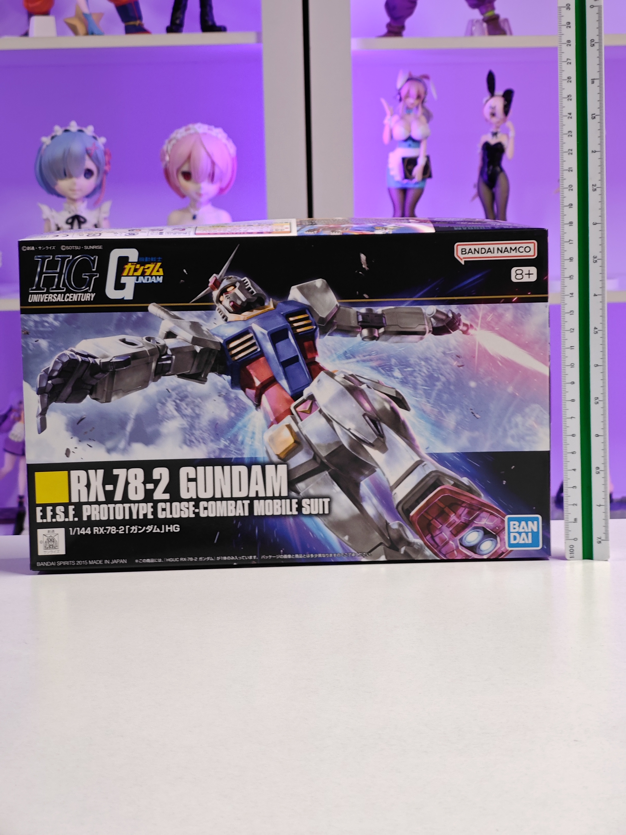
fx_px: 1929
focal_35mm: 80
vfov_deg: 24.4
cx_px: 313
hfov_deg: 18.4
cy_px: 418
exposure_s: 1/16.8
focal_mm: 7.48
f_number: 2.4
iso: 400
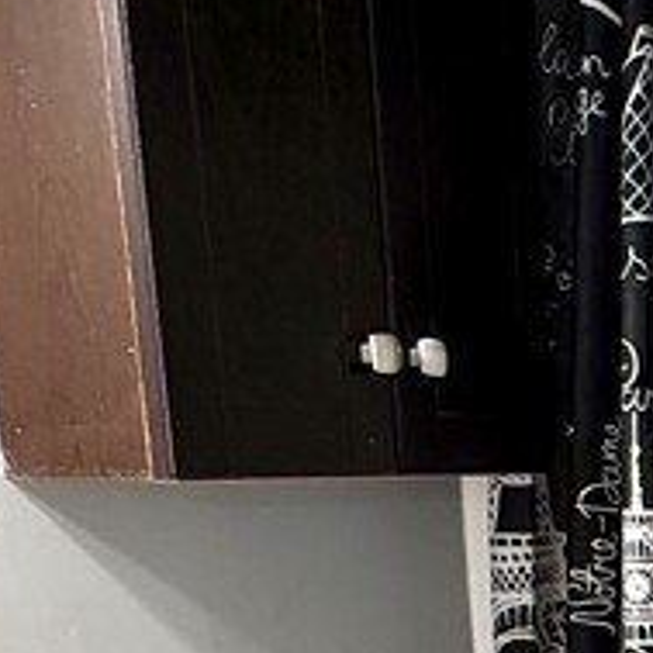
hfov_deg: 21.6
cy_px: 774
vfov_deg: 23.6
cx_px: 971
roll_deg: -0.5
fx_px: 1430
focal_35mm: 67
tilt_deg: -13.1
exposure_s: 1/60
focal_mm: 2.22
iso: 250
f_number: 2.2
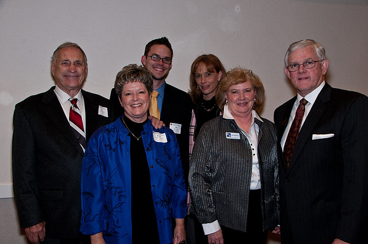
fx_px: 337
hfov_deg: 57.3
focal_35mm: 33
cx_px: 184
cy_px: 122
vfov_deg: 39.9
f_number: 6.3
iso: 640
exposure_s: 1/60
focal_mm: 22
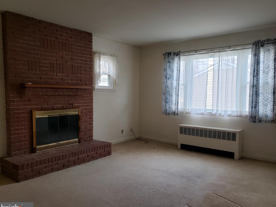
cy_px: 106
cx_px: 142
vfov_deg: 51.3
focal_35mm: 27
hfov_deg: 65.3
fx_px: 215
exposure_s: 1/38
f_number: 2.4
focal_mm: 4.3
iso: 64
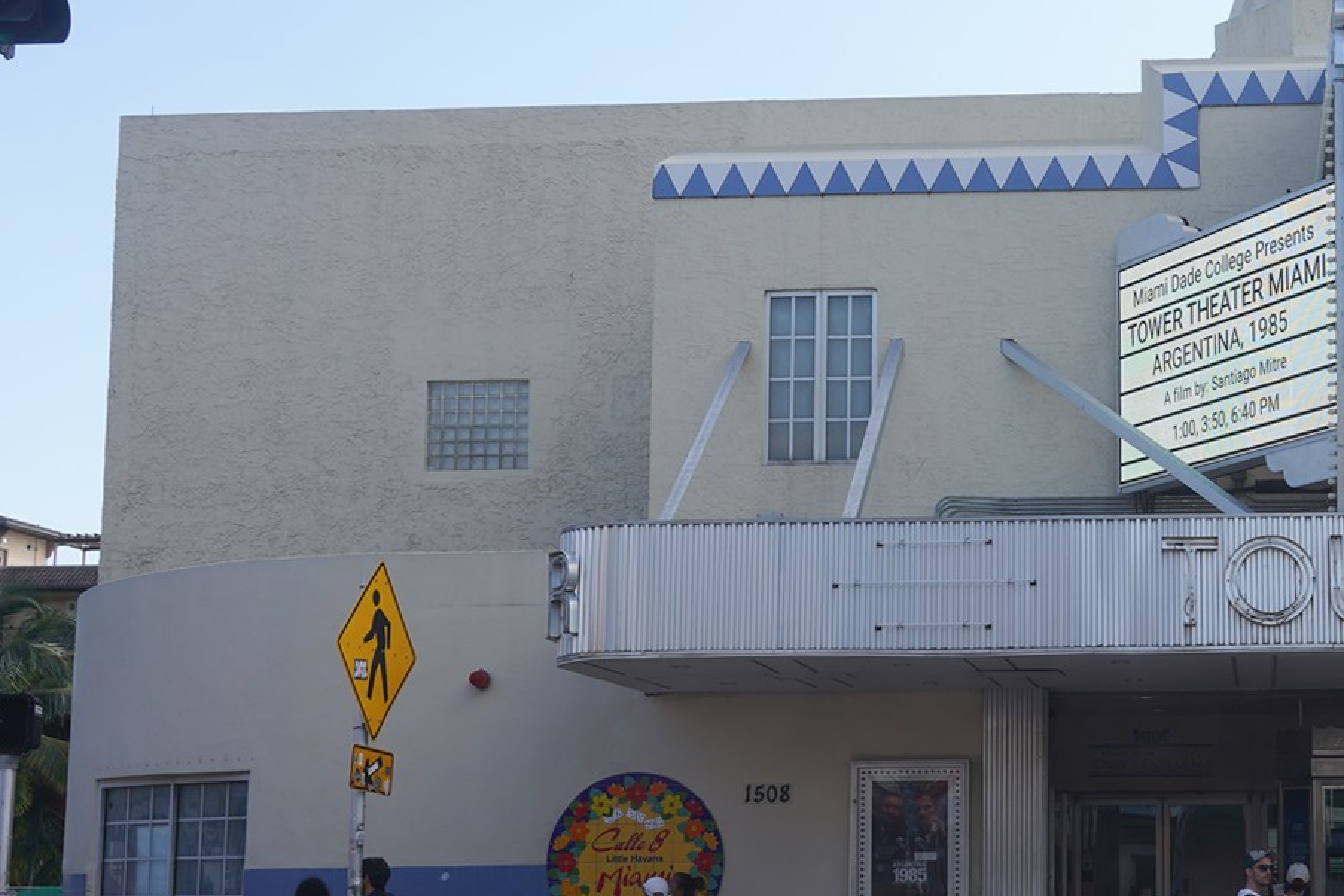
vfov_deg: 21.9
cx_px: 1200
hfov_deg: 31.0
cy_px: 537
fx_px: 2314
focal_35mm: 62
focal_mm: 28
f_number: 11
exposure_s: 1/100
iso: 100
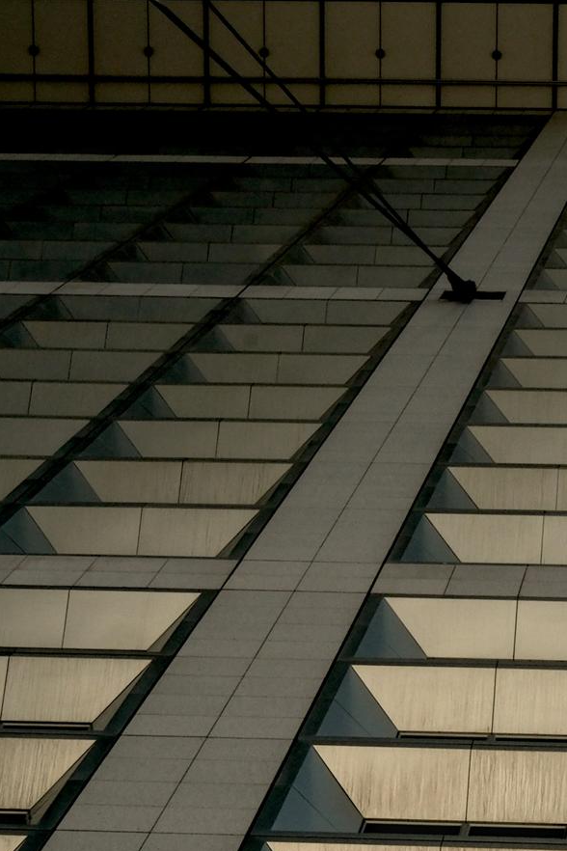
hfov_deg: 9.2
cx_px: 437
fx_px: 3520
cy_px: 891
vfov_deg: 13.5
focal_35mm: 149
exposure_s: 1/250
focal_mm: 22.7
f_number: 13
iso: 125
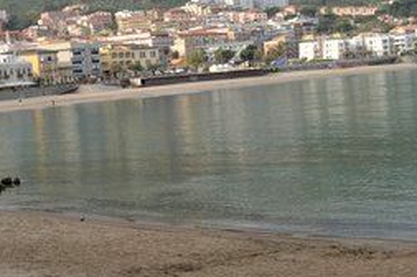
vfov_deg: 13.6
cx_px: -130
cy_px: 41
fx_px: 1152
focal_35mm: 100
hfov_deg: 19.0
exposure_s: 1/125
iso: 250
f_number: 9
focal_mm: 21
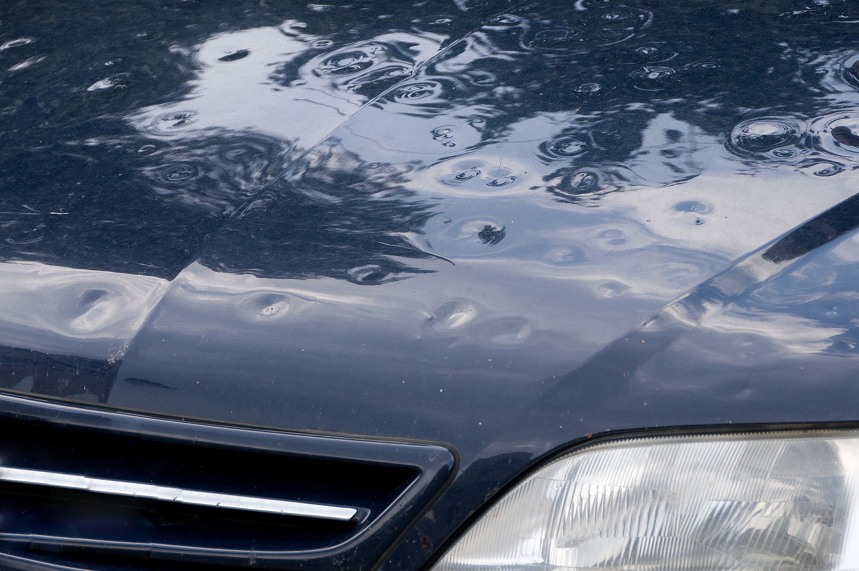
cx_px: 430
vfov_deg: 7.0
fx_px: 4648
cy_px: 286
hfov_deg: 10.6
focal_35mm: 195
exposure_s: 1/125
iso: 200
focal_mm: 130
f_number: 9
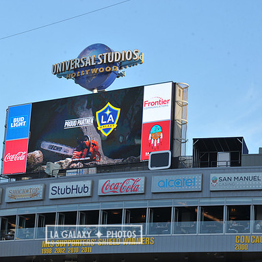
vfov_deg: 16.9
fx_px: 882
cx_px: 94
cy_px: 131
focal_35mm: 103
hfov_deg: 16.9
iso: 400
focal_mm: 80
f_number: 9
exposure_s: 1/320
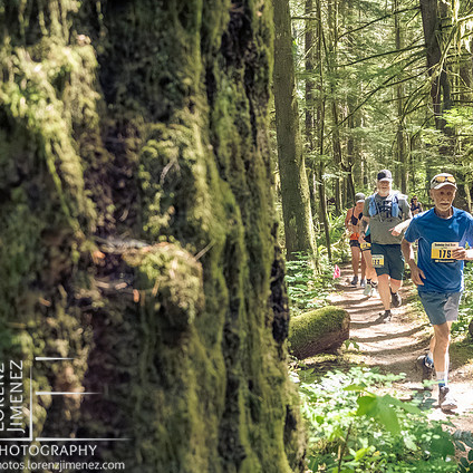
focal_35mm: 48
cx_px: 297
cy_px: 236
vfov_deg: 35.4
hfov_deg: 35.2
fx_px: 742
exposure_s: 1/1000
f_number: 2.8
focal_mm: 19
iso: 5000
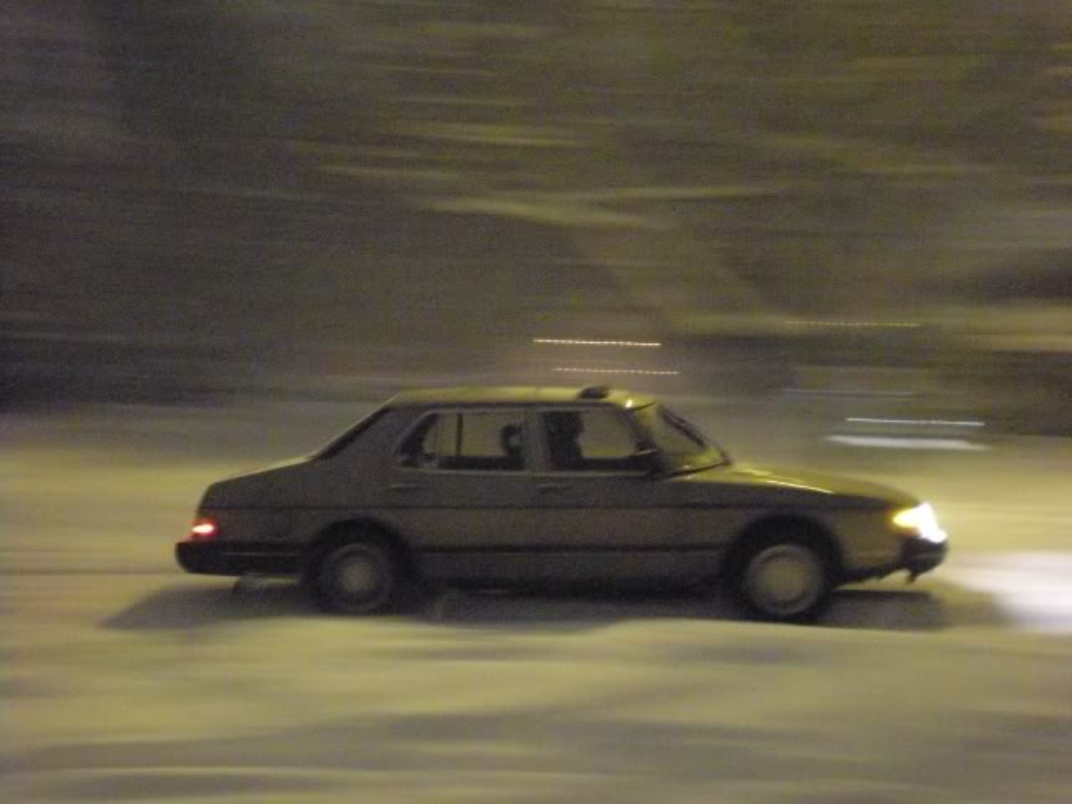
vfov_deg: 26.1
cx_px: 536
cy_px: 402
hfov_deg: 34.3
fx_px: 1734
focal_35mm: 56
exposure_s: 1/6.8
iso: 1600
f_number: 3.9
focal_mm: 9.3
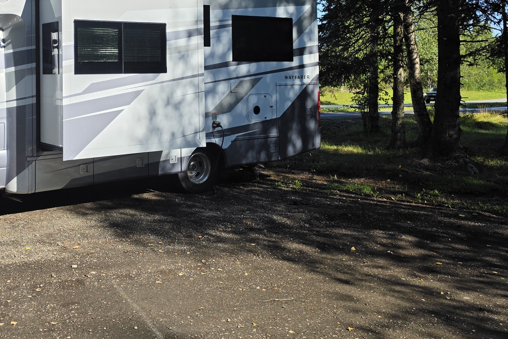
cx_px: 115
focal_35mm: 40
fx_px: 564
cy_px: 64
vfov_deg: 32.4
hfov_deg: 46.4
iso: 50
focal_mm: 6.5
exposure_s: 1/7939
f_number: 1.4
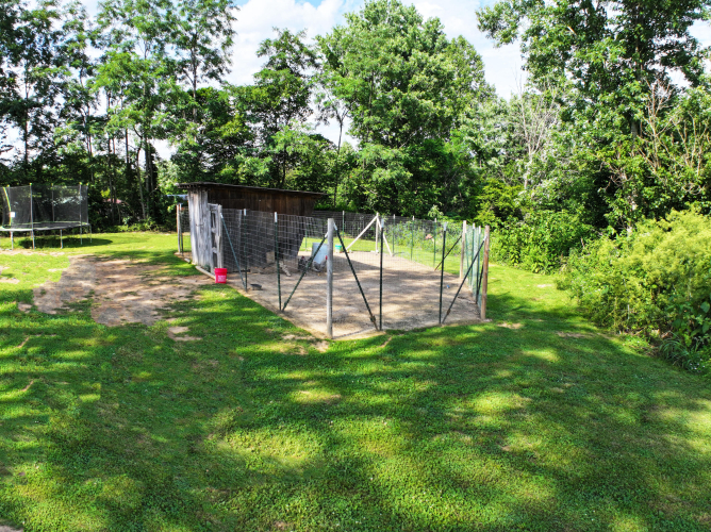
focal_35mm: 24
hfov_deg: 71.6
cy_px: 266
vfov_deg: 56.8
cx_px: 356
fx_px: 493
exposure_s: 1/1250
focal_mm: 12.29
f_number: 2.8
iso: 170
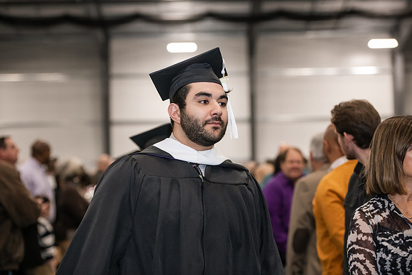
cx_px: 206
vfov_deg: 14.9
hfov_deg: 22.1
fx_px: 1053
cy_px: 138
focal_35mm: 92
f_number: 3.2
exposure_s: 1/200
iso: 2000
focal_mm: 92
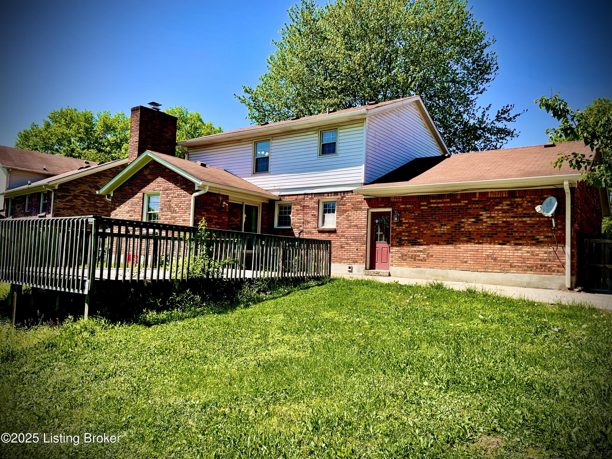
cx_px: 306
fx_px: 460
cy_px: 230
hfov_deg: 67.3
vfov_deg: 53.1
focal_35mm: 26
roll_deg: -2.2
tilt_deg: +3.3
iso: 32
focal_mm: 4.2
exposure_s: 1/1984
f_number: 1.6
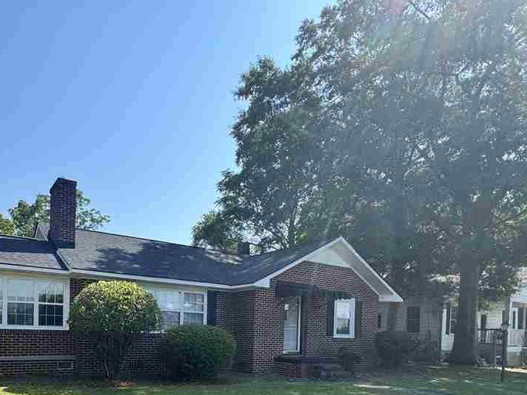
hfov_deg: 66.5
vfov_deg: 49.8
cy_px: 343
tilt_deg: -1.1
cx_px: 155
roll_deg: +0.4
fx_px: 381
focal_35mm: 25
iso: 40
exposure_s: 1/610
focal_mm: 2.22
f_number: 2.2
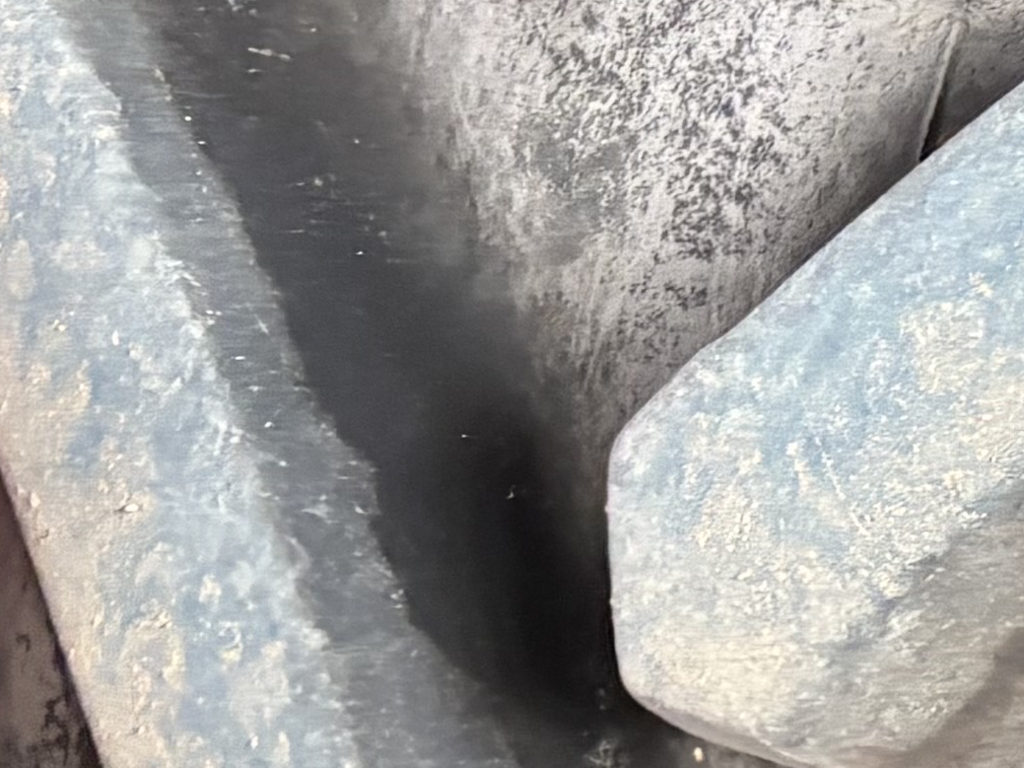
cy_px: -771
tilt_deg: -8.5
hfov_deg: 12.3
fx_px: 4230
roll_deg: -3.4
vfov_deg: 9.7
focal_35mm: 143
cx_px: 2000
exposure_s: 1/60
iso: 400
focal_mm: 5.96
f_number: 1.6
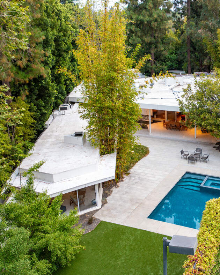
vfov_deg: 45.8
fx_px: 326
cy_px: 139
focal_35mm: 40
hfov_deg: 36.2
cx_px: 173
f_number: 2.8
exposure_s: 1/30
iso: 160
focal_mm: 10.26
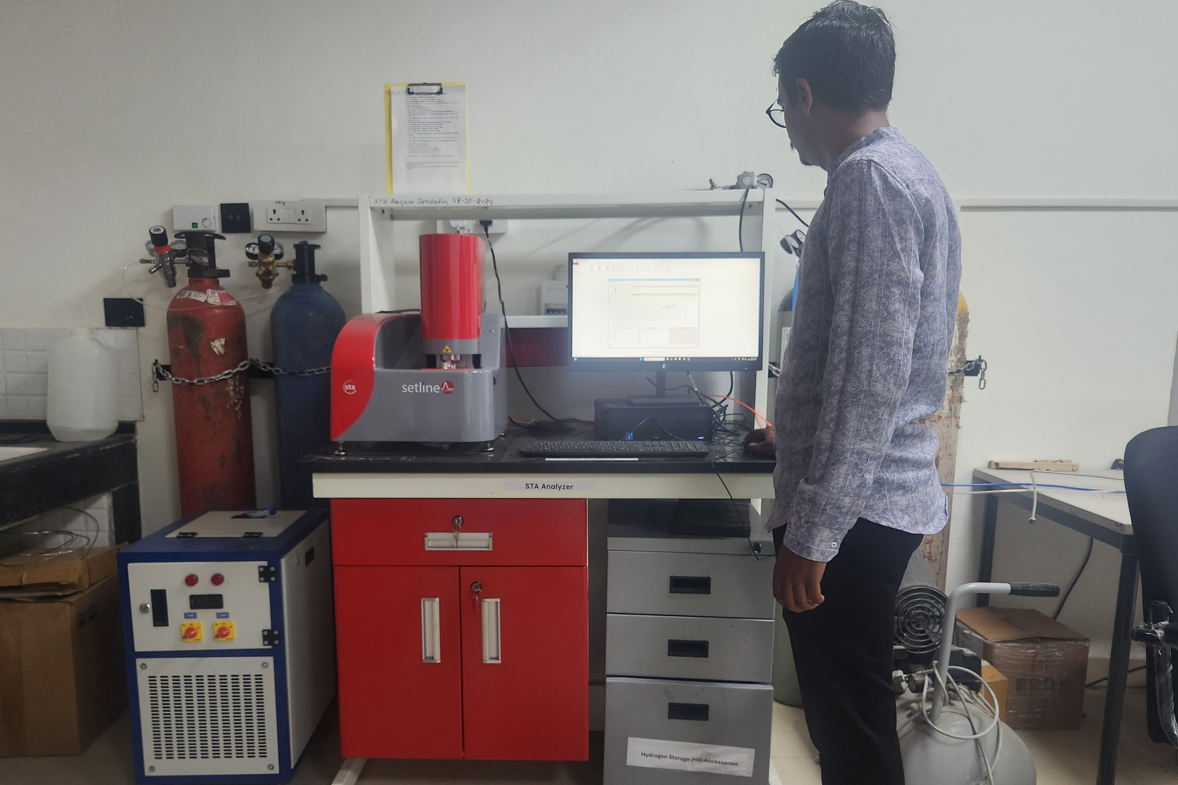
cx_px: 523
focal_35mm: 28
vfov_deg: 46.1
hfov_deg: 65.3
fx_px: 916
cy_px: 470
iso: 250
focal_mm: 5.4
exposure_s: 1/100
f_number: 1.8
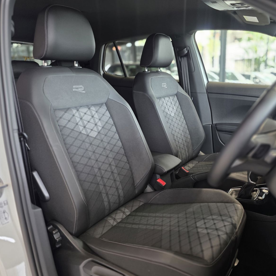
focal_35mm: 28
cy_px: 142
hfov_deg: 56.9
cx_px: 163
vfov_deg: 57.3
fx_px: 253
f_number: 1.7
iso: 250
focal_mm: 6.3
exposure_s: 1/100
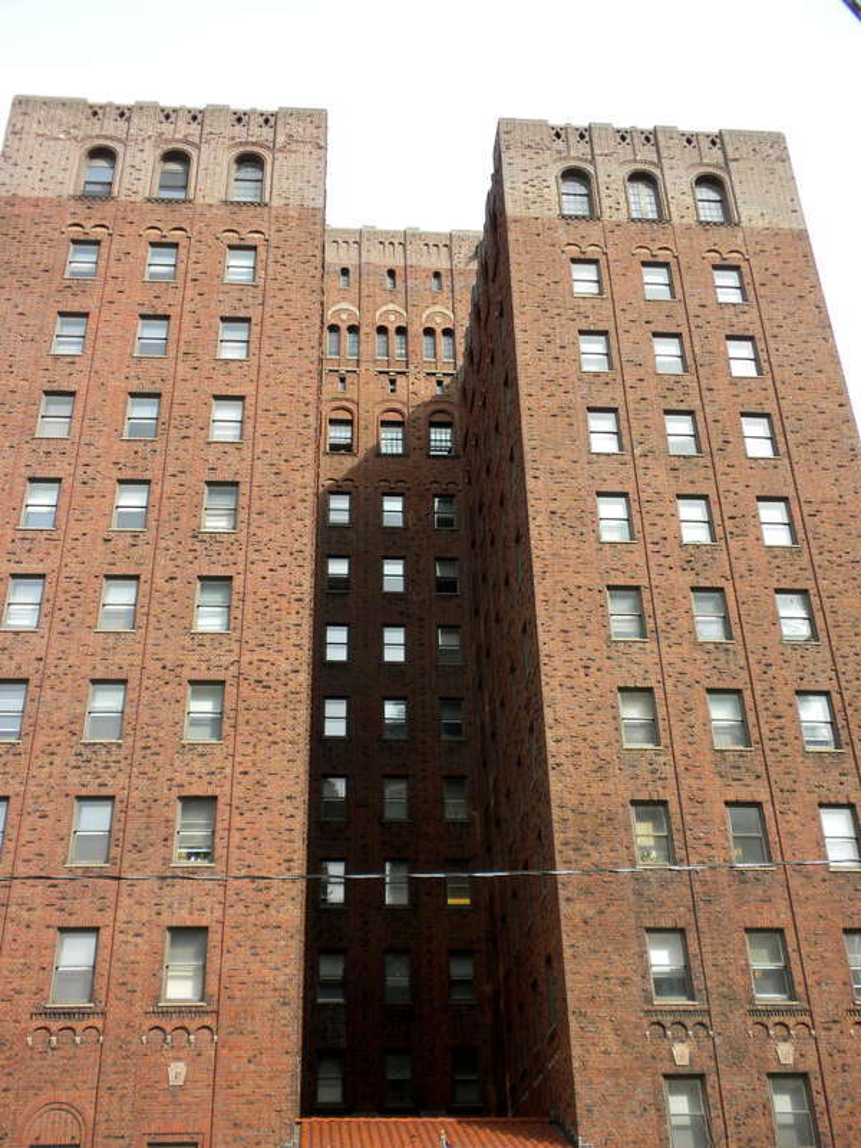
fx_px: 1227
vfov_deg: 50.1
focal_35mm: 37
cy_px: 574
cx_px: 430
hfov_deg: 38.7
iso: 64
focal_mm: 6.6
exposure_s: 1/295
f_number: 3.5
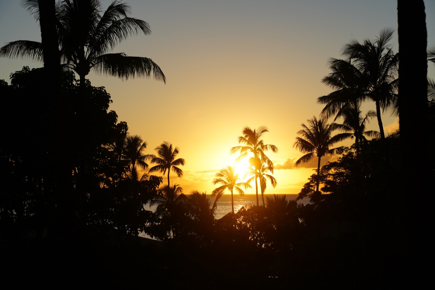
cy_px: 145
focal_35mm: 75
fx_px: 906
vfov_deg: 18.2
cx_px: 218
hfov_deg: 27.0
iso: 100
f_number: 8
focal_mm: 75
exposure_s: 1/400
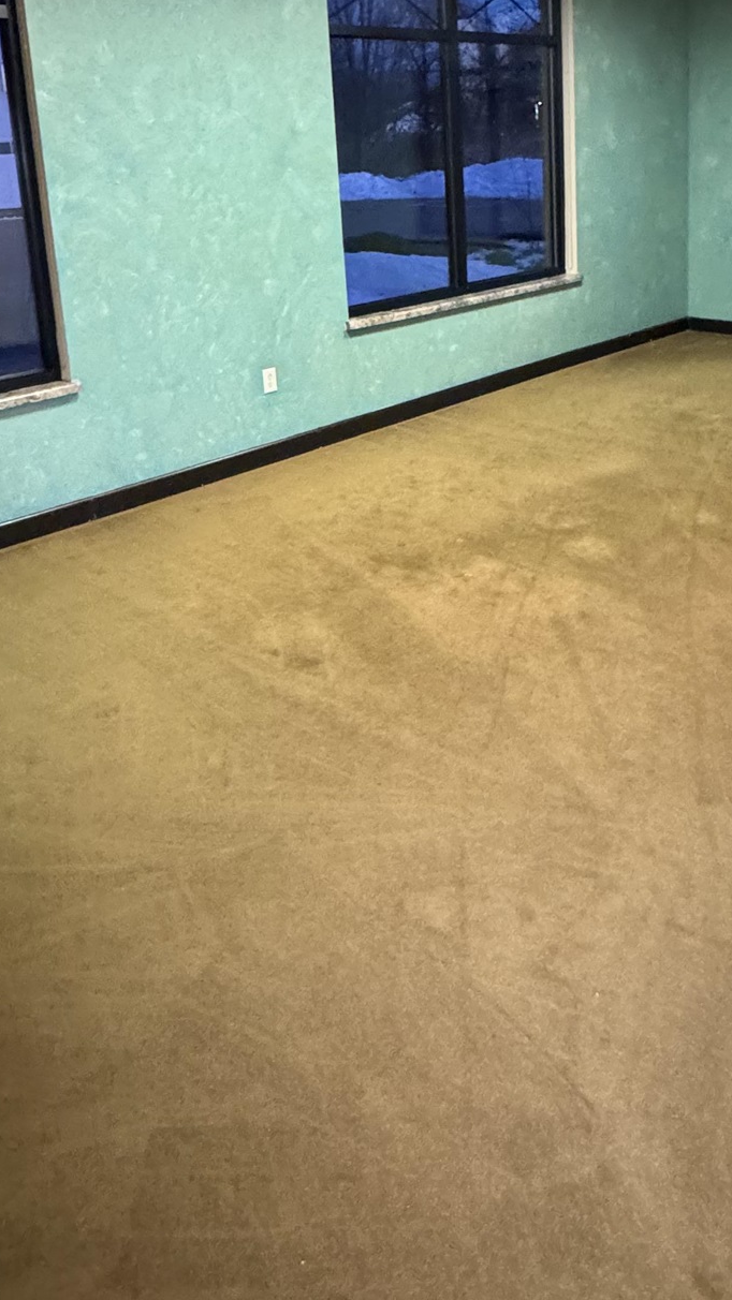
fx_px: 1000
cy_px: 339
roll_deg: +3.9
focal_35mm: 29
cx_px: 405
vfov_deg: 62.6
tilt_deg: -11.8
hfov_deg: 40.1
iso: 1000
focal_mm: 2.22
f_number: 2.2
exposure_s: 1/40
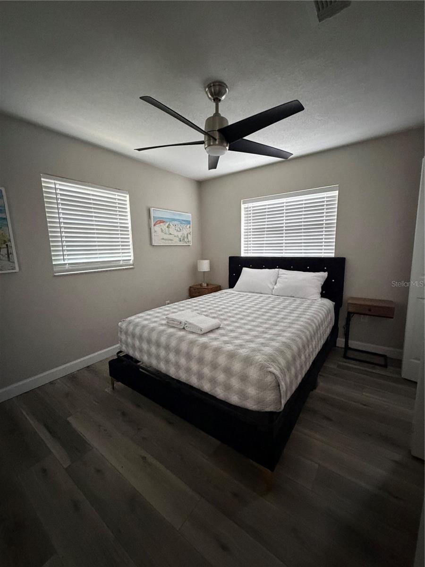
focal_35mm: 14
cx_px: 212
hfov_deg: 85.7
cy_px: 284
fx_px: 229
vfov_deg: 102.1
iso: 1000
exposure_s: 1/40
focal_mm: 2.22
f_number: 2.2
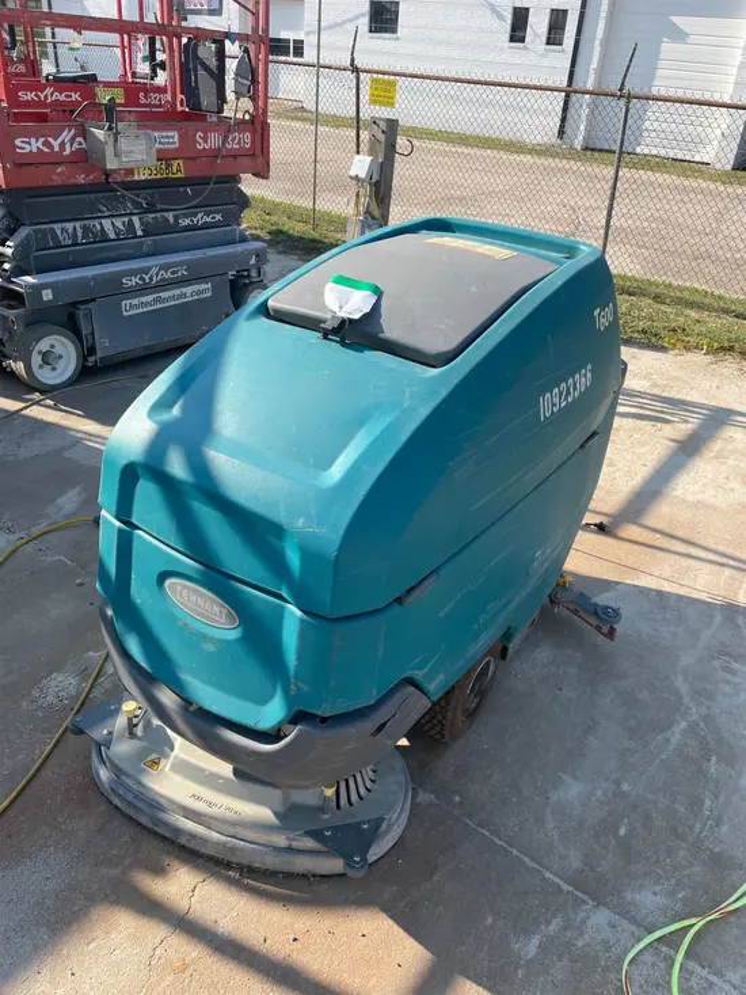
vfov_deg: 67.3
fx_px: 747
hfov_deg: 53.1
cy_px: 498
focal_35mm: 26
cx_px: 373
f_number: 1.6
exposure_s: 1/1887
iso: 32
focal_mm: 4.2
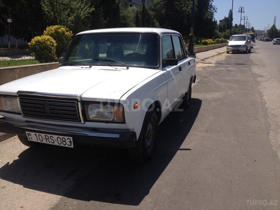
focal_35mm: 35
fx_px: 283
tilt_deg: -15.6
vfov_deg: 40.7
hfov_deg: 52.6
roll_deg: -0.2
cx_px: 140
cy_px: 105
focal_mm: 4.28
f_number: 2.4
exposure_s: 1/2123
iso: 50
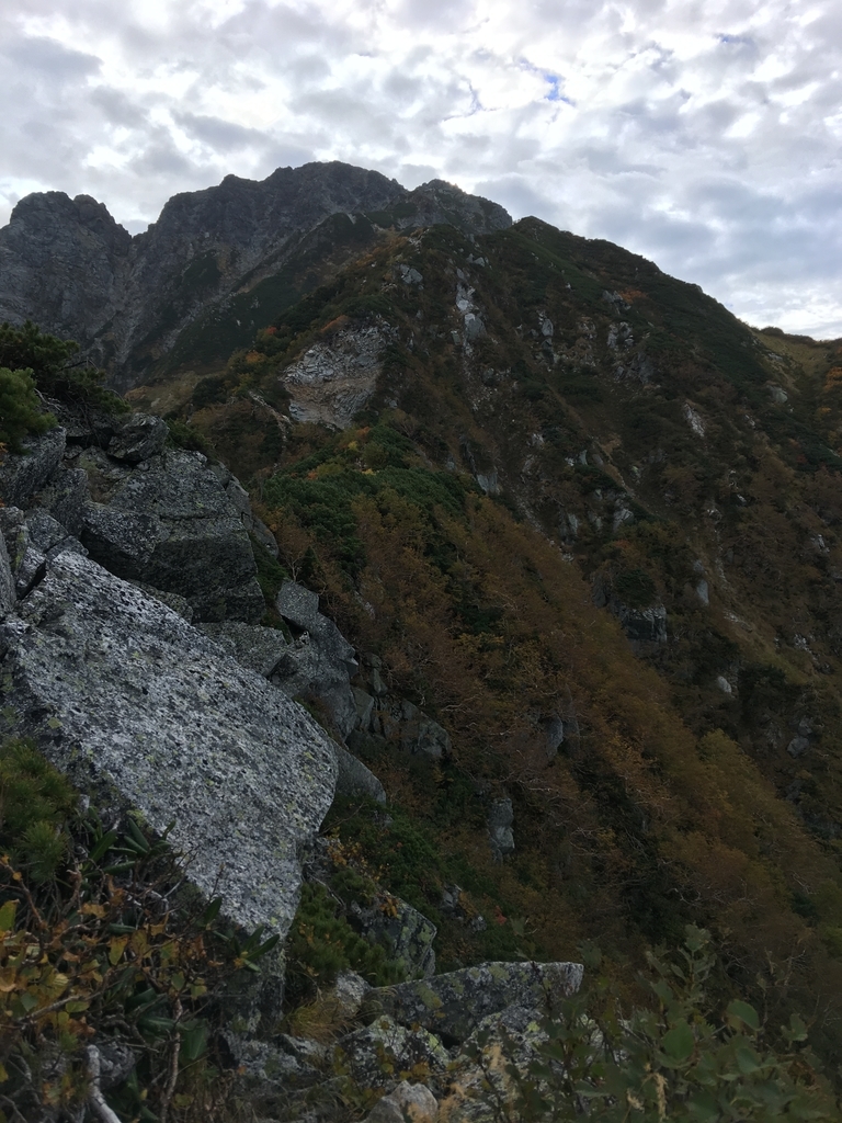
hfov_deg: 48.2
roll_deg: -1.5
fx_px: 941
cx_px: 421
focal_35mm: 29
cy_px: 562
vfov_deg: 61.7
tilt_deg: -0.2
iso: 25
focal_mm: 4.15
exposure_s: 1/582
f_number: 2.2
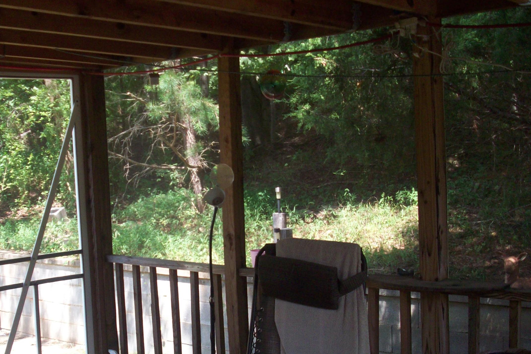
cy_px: 238
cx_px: 201
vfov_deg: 24.9
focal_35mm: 54
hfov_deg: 36.7
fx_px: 796
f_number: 2.8
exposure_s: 1/85.4
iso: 80
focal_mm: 6.2
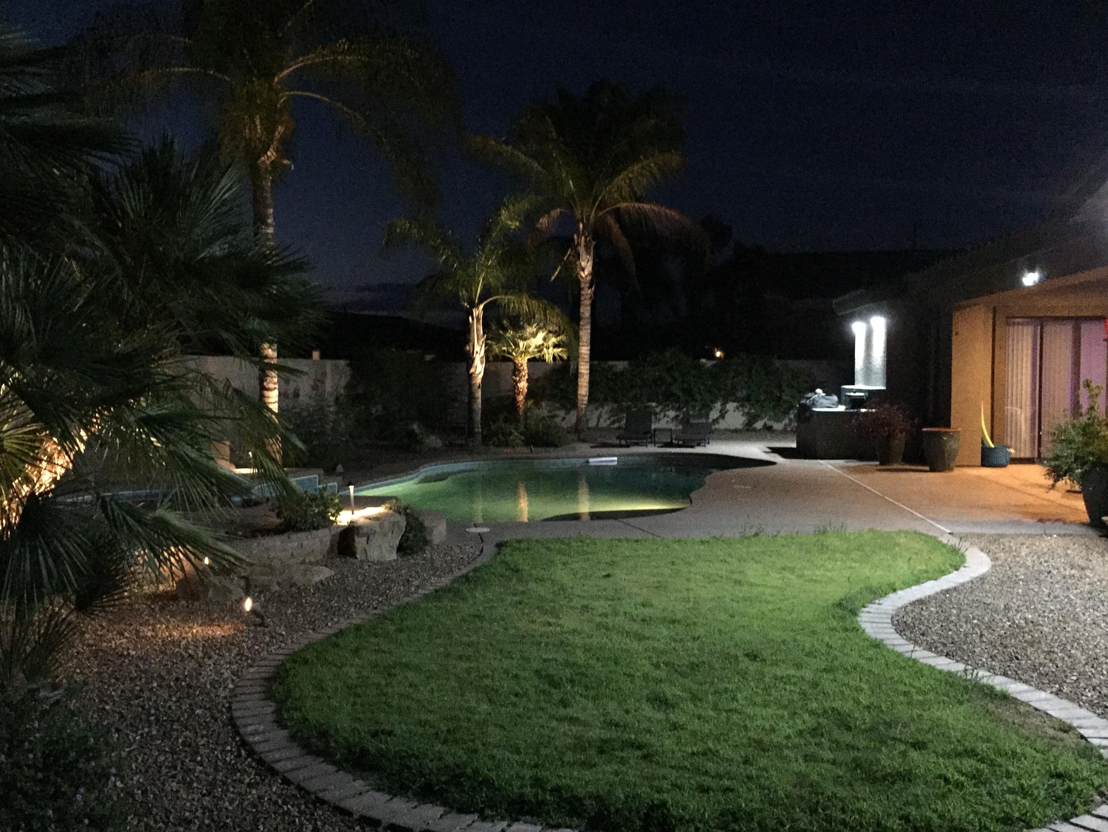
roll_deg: -1.2
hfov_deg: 58.3
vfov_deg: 45.4
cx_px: 554
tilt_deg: -3.0
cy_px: 427
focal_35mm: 31
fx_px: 992
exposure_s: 1/15
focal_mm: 4.15
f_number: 2.2
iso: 1000
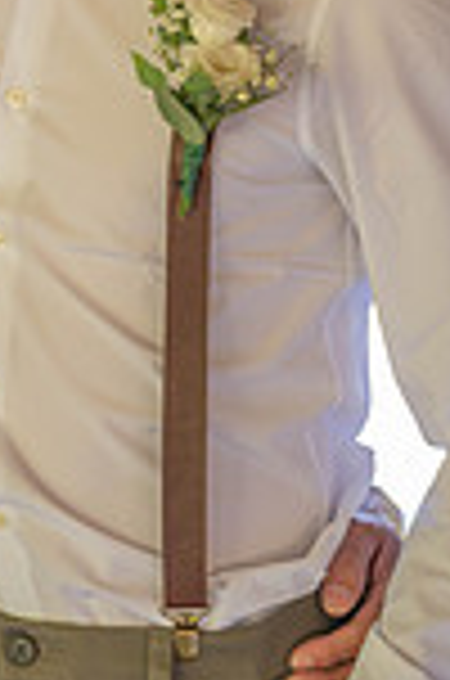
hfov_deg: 9.0
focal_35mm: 149
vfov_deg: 13.7
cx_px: -187
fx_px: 2806
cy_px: 77
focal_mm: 50
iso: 400
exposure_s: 1/250
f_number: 2.8
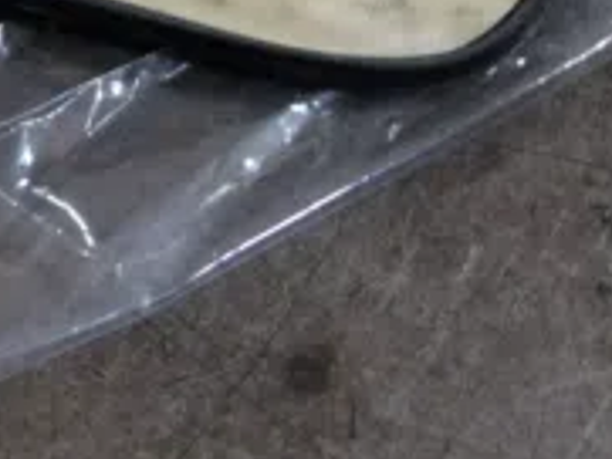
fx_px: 1628
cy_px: -128
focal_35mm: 92
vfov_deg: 15.4
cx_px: -301
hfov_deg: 18.8
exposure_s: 1/50
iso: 401
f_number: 1.8
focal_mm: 4.75
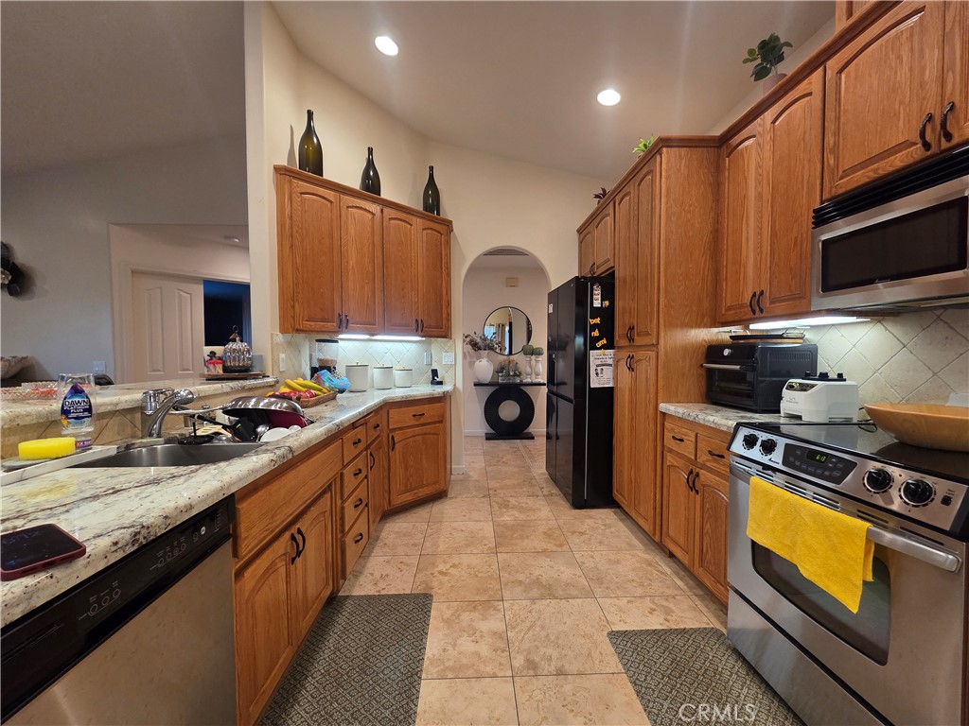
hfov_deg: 106.2
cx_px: 484
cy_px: 363
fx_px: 364
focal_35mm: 13
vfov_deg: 89.9
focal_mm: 2.2
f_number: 2.2
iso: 250
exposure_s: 1/60
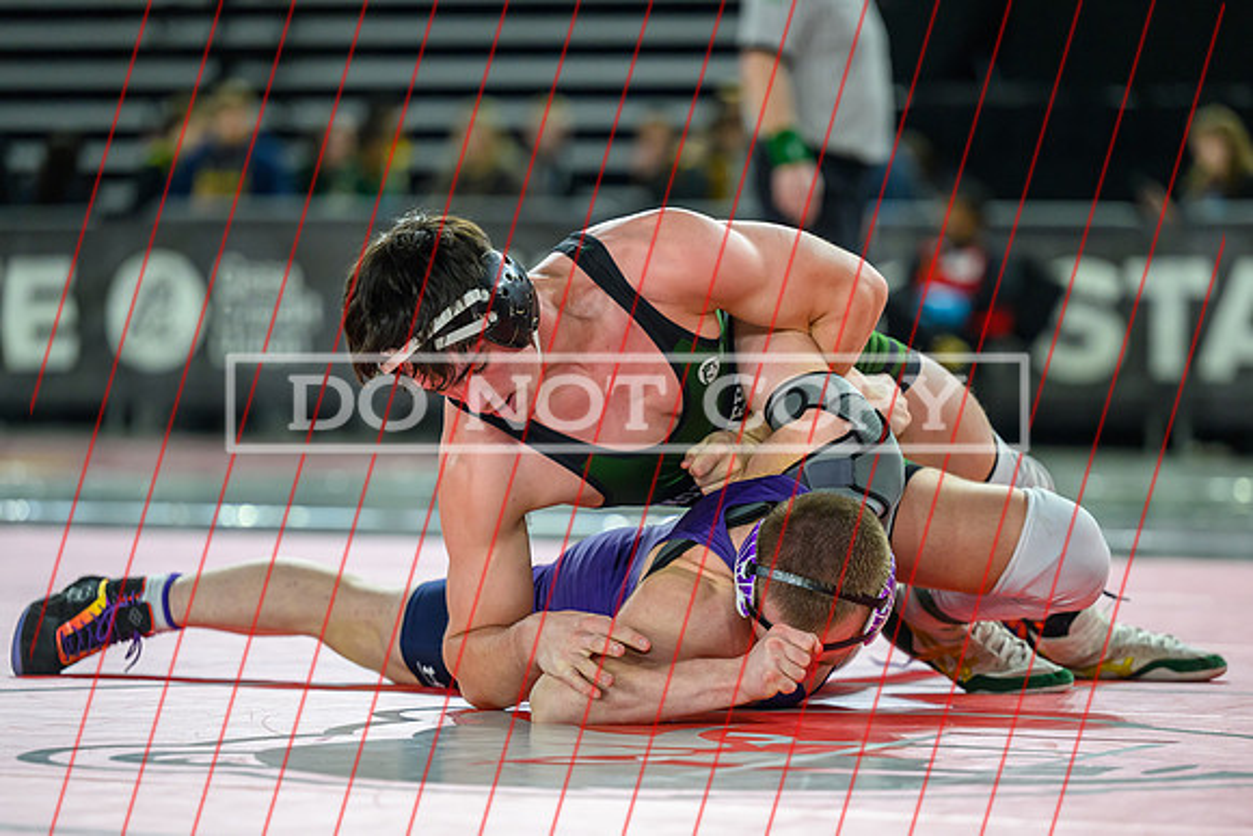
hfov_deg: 12.1
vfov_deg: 8.1
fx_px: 5931
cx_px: 693
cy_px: 464
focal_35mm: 170
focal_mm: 150
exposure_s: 1/800
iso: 3200
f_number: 2.8
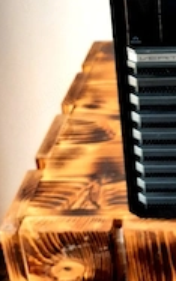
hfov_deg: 20.5
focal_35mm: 59
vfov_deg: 31.4
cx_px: 214
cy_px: -12
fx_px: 452
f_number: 1.7
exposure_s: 1/50
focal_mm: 3.92
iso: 250
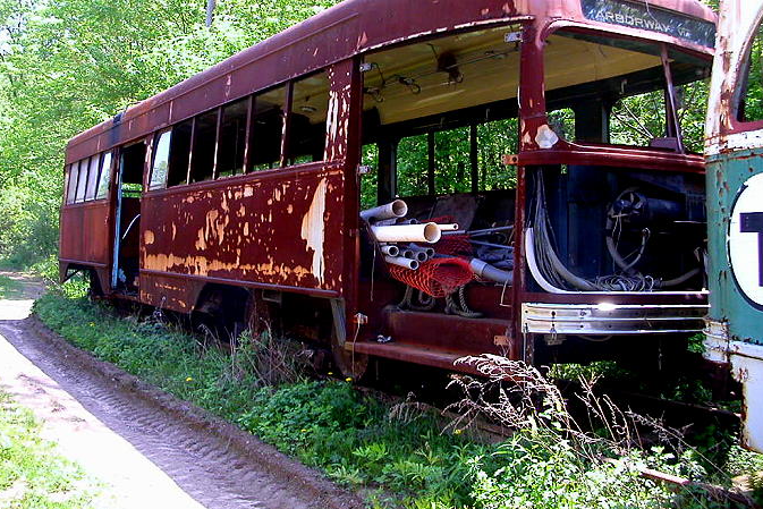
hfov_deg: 48.4
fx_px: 848
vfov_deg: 33.4
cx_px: 383
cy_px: 216
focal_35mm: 40
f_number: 2.7
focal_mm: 5.6
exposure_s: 1/238
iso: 100
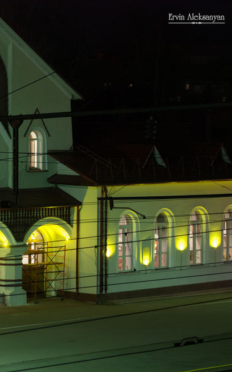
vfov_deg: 13.0
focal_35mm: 161
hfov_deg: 8.1
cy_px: 186
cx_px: -40
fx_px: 1630
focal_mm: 70
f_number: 2.8
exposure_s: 1/2
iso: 200
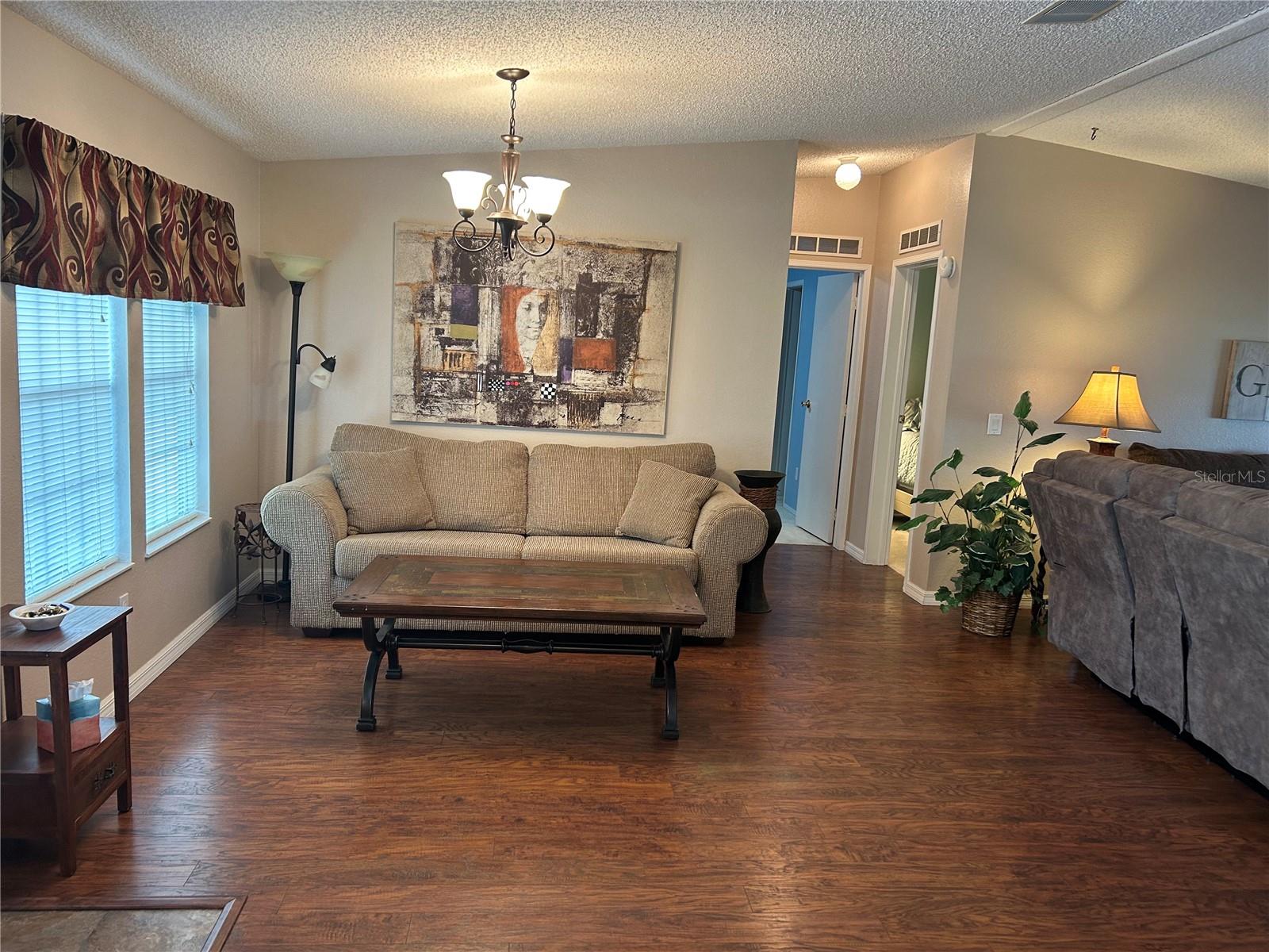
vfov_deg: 53.1
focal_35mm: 26
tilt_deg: -8.5
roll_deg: -3.1
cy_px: 476
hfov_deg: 67.3
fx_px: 953
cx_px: 634
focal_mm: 5.7
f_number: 1.5
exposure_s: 1/60
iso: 125
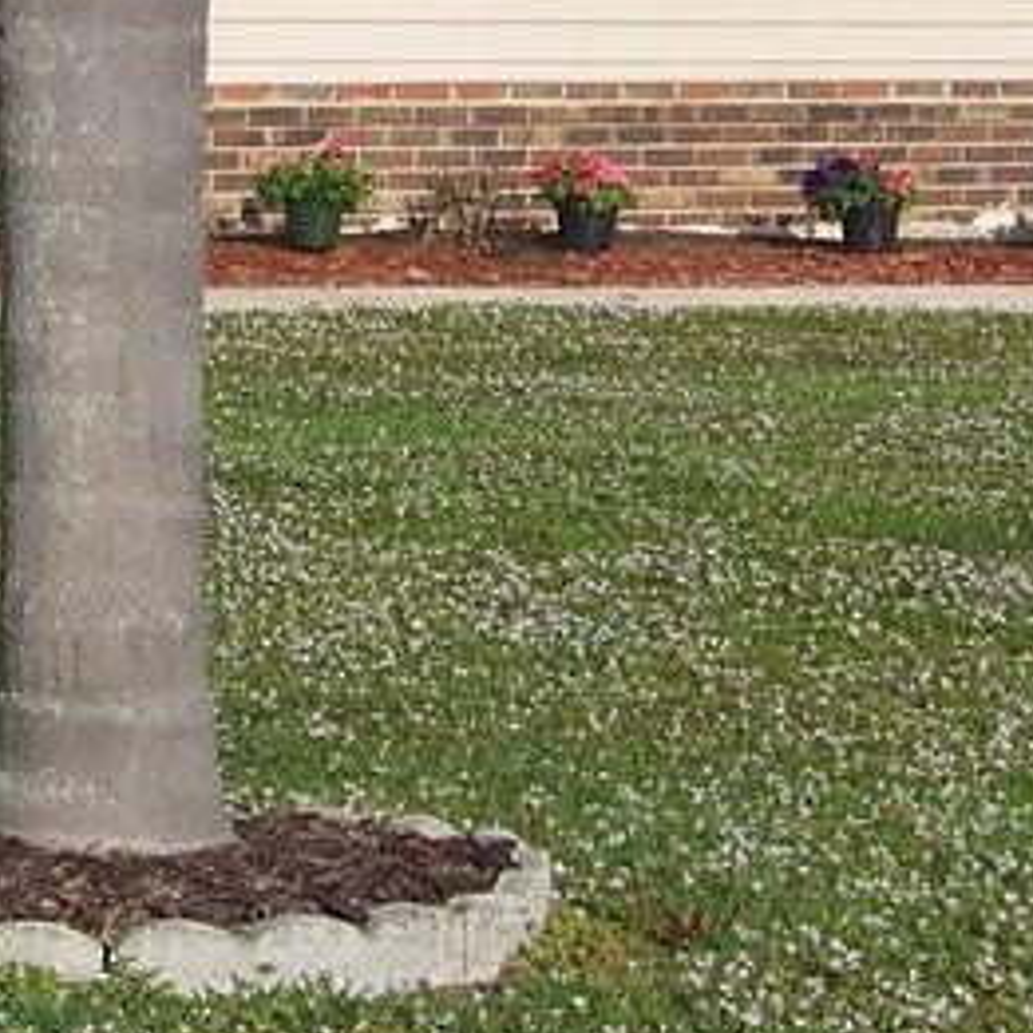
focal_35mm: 215
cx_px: 55
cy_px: 202
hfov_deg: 8.1
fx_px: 7259
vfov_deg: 8.1
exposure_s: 1/500
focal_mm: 10.5
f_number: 4.5
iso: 64
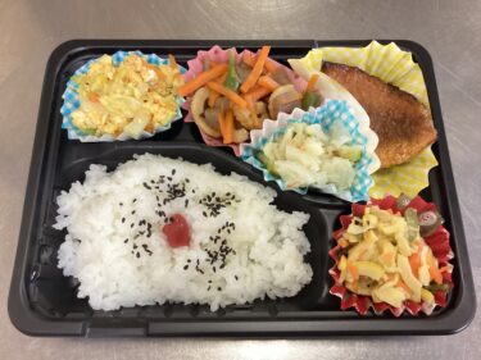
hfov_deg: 58.4
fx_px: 431
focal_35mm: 31
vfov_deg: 45.4
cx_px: 240
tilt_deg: -69.7
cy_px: 180
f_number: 2.4
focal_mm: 3.3
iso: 320
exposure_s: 1/60
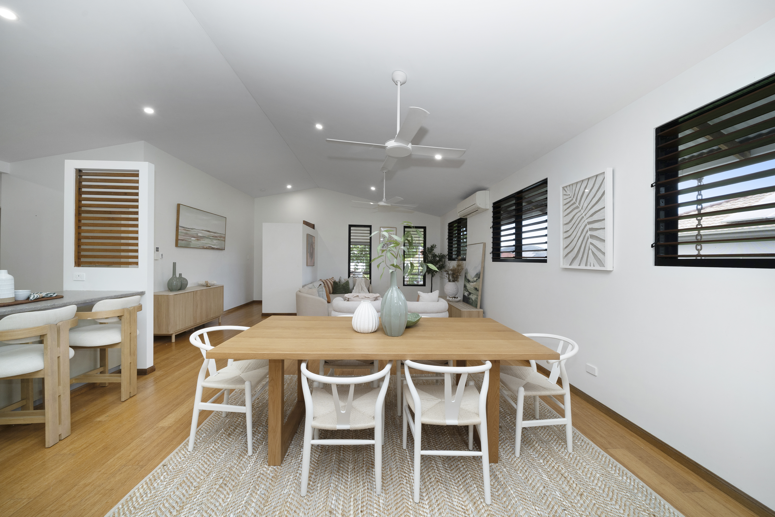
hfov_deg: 112.6
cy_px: 258
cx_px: 388
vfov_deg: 90.0
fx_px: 258
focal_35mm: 12
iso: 400
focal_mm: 12
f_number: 9
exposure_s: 1/40
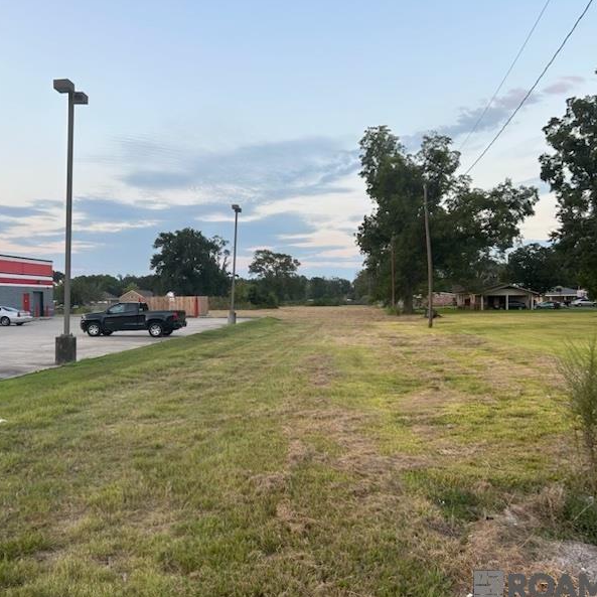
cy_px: 298
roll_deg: +0.6
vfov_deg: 52.5
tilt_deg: +0.4
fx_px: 605
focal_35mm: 31
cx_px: 267
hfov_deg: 52.4
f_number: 1.5
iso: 40
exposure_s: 1/158
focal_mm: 5.7
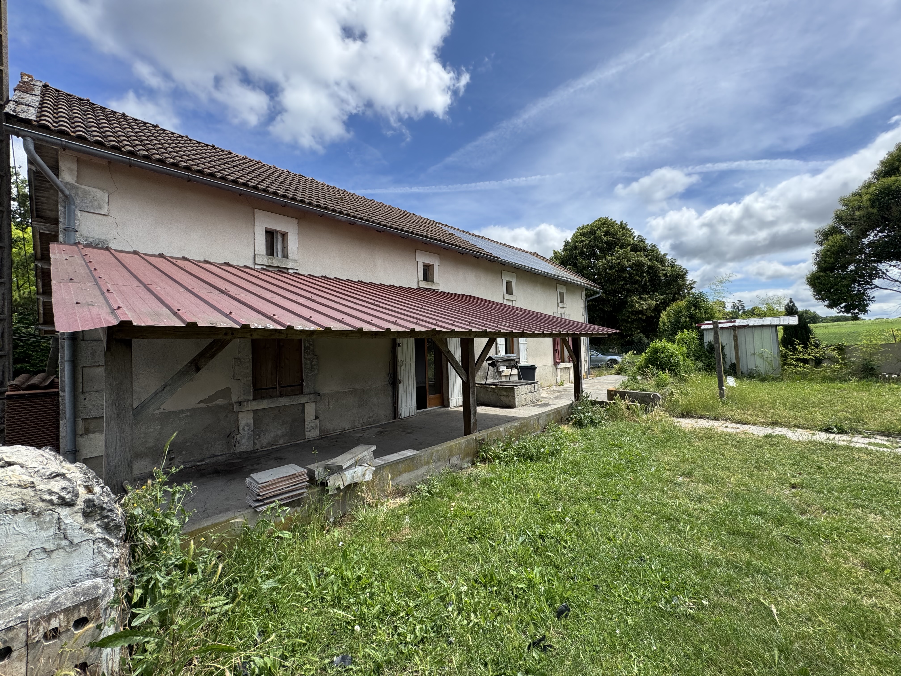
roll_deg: +2.6
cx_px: 450
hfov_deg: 102.1
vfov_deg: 85.7
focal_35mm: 14
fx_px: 364
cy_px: 338
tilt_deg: +2.4
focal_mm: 2.22
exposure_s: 1/1020
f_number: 2.2
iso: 50
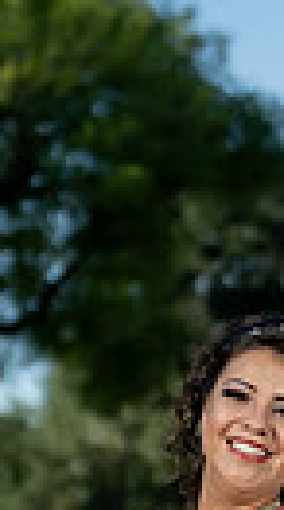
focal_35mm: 231
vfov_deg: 9.1
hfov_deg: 5.2
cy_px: 751
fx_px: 3115
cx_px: 338
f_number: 2.5
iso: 250
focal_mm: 64
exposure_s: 1/3200
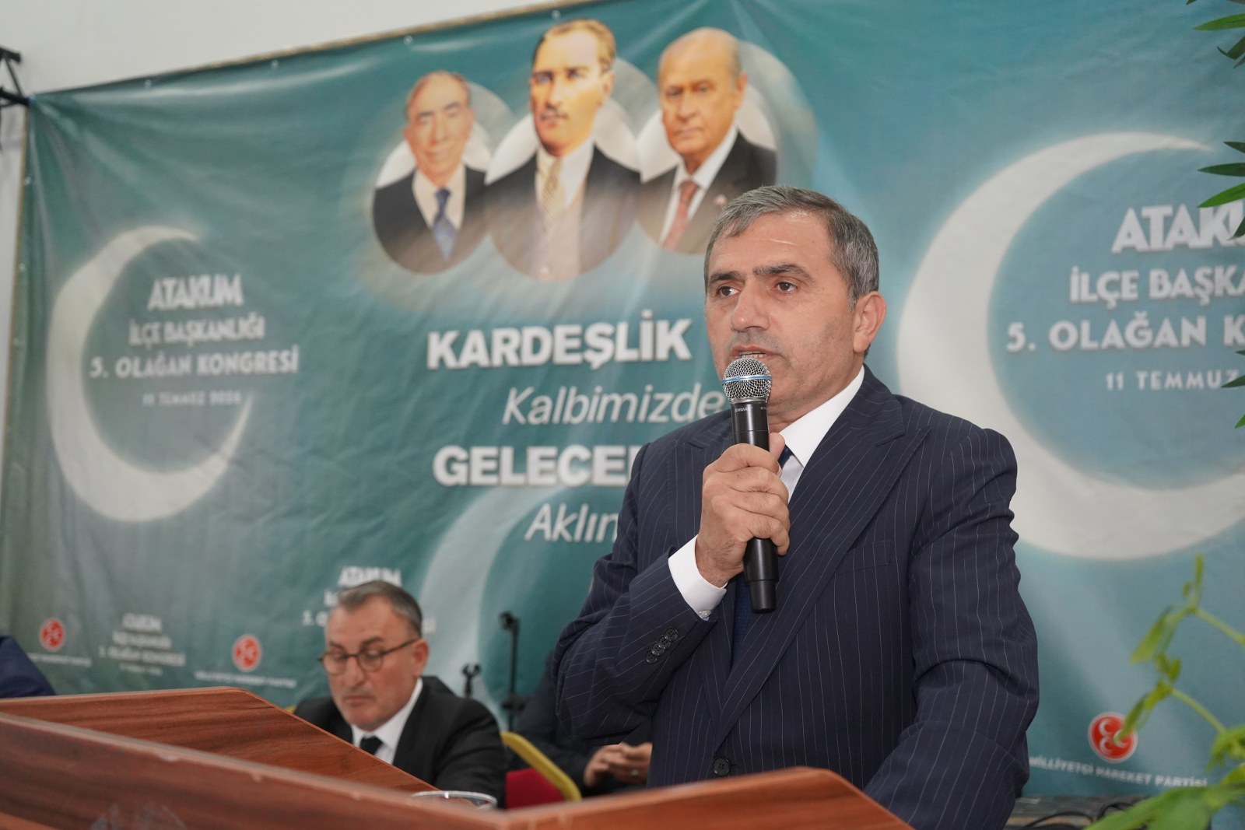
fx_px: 1383
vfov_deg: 33.4
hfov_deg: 48.5
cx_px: 622
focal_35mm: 40
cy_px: 415
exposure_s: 1/160
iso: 4000
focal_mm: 40
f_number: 4.5
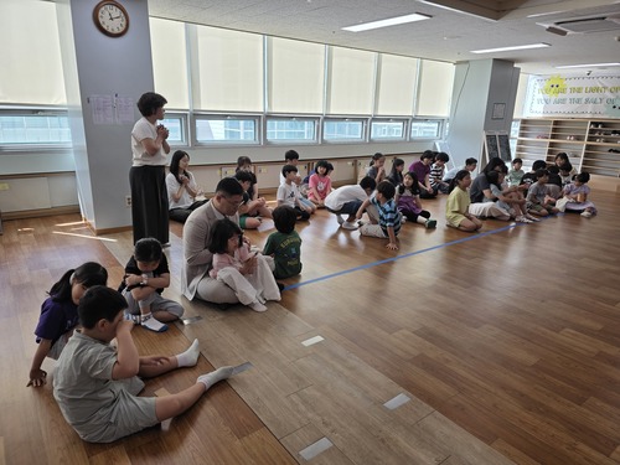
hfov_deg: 73.9
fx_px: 412
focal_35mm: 23
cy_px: 232
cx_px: 310
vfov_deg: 58.9
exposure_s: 1/120
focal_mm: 6.3
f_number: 1.7
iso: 16
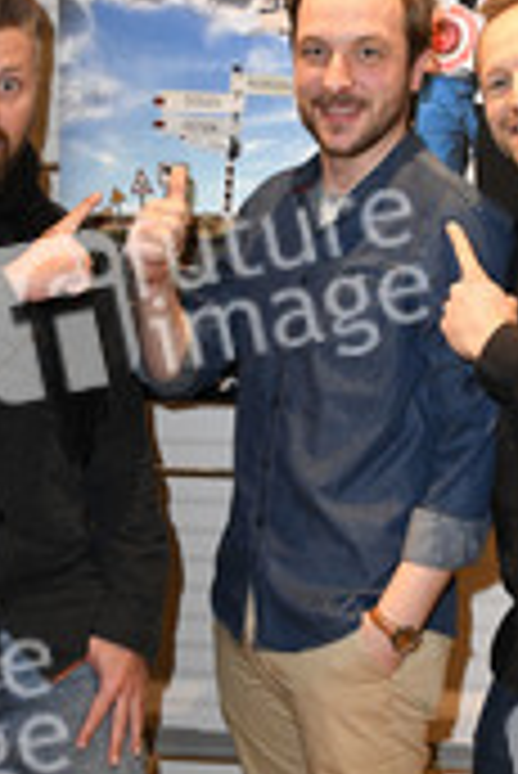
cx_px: 329
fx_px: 1400
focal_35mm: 65
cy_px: 522
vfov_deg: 30.7
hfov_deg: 20.9
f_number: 6.3
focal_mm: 28
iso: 3200
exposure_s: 1/60
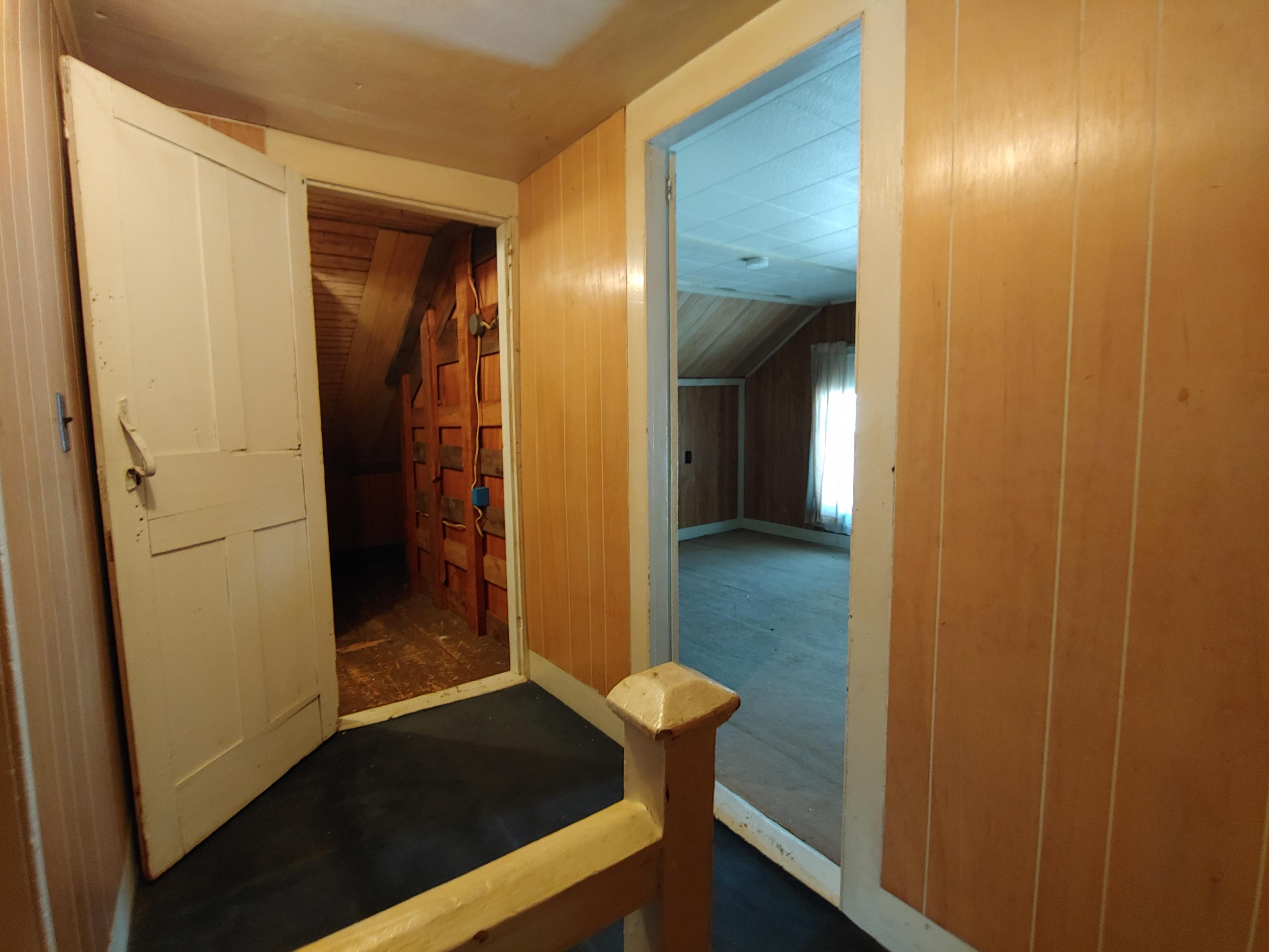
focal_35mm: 16
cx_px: 634
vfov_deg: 78.1
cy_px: 476
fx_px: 587
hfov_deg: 94.5
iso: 350
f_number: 1.9
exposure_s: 1/24
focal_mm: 2.18
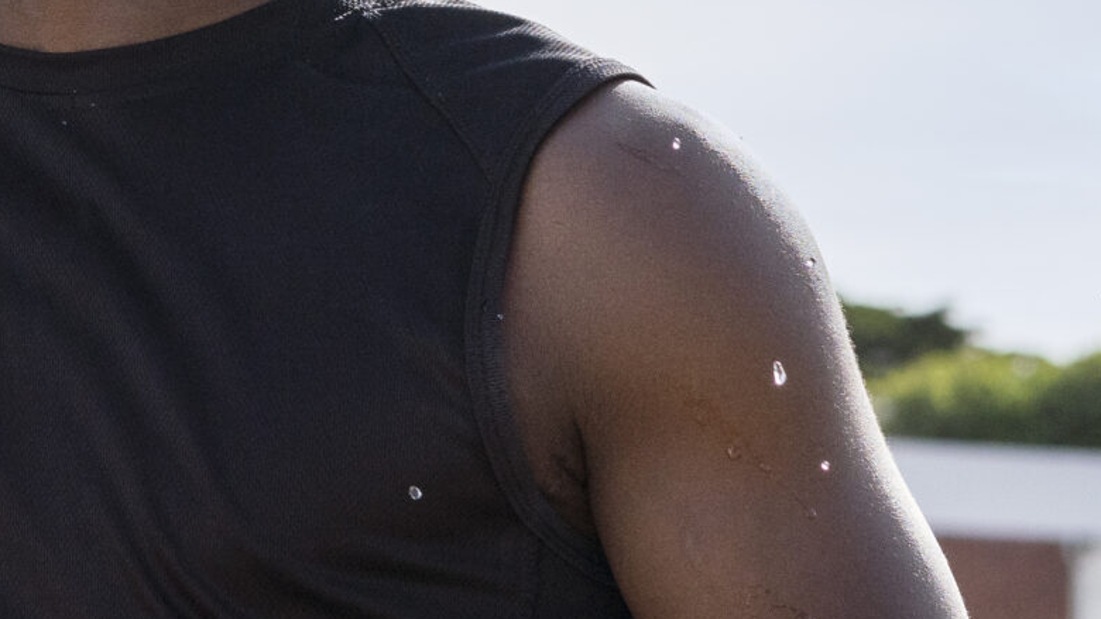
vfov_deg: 7.1
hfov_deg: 11.9
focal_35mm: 172
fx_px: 5022
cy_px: 376
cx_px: -624
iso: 640
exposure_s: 1/4000
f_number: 5
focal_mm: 50
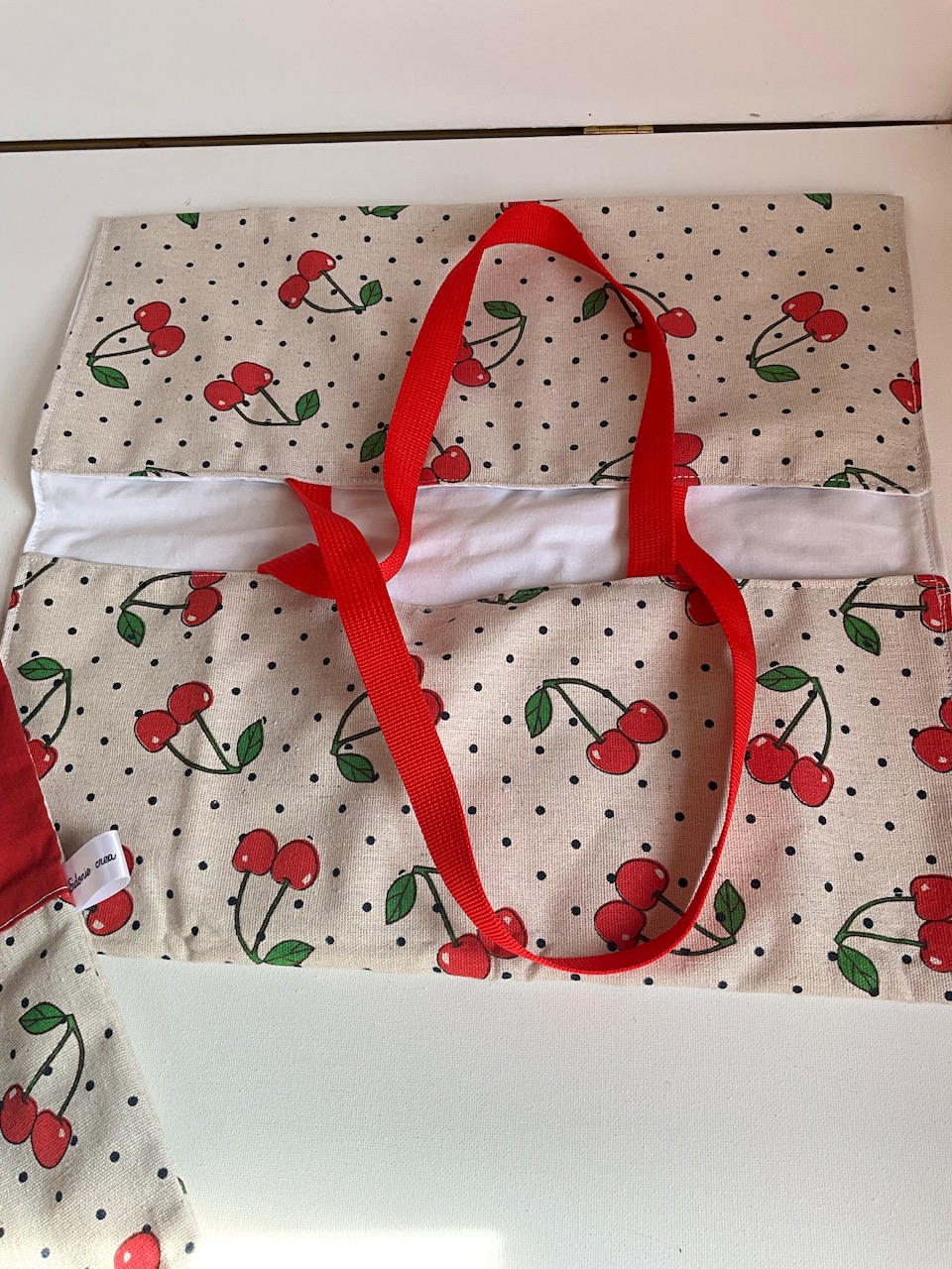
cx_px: 476
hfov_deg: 48.2
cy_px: 634
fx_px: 1063
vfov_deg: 61.7
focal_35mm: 29
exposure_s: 1/122
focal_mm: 3
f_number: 1.8
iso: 20
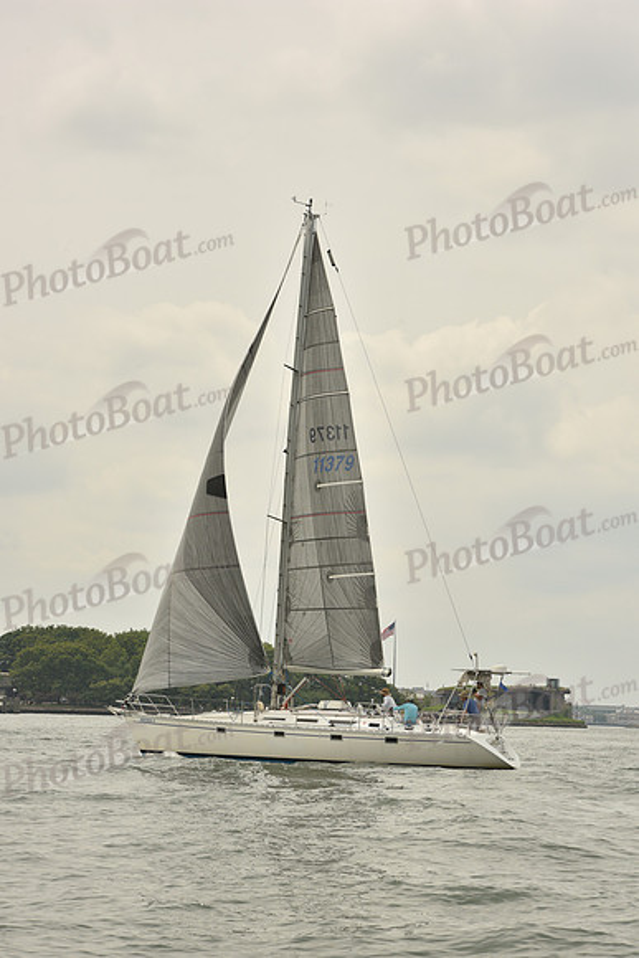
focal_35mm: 102
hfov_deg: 13.4
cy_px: 479
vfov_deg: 20.0
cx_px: 320
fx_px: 2714
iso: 250
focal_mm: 102
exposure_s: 1/640
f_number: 11
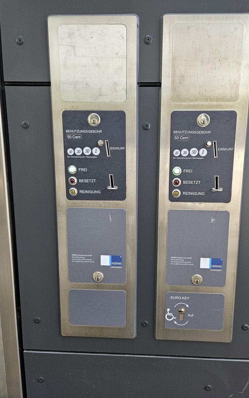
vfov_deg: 72.5
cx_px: 146
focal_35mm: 25
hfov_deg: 49.0
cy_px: 195
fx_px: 272
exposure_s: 1/180
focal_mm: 5.4
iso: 40
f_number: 1.8
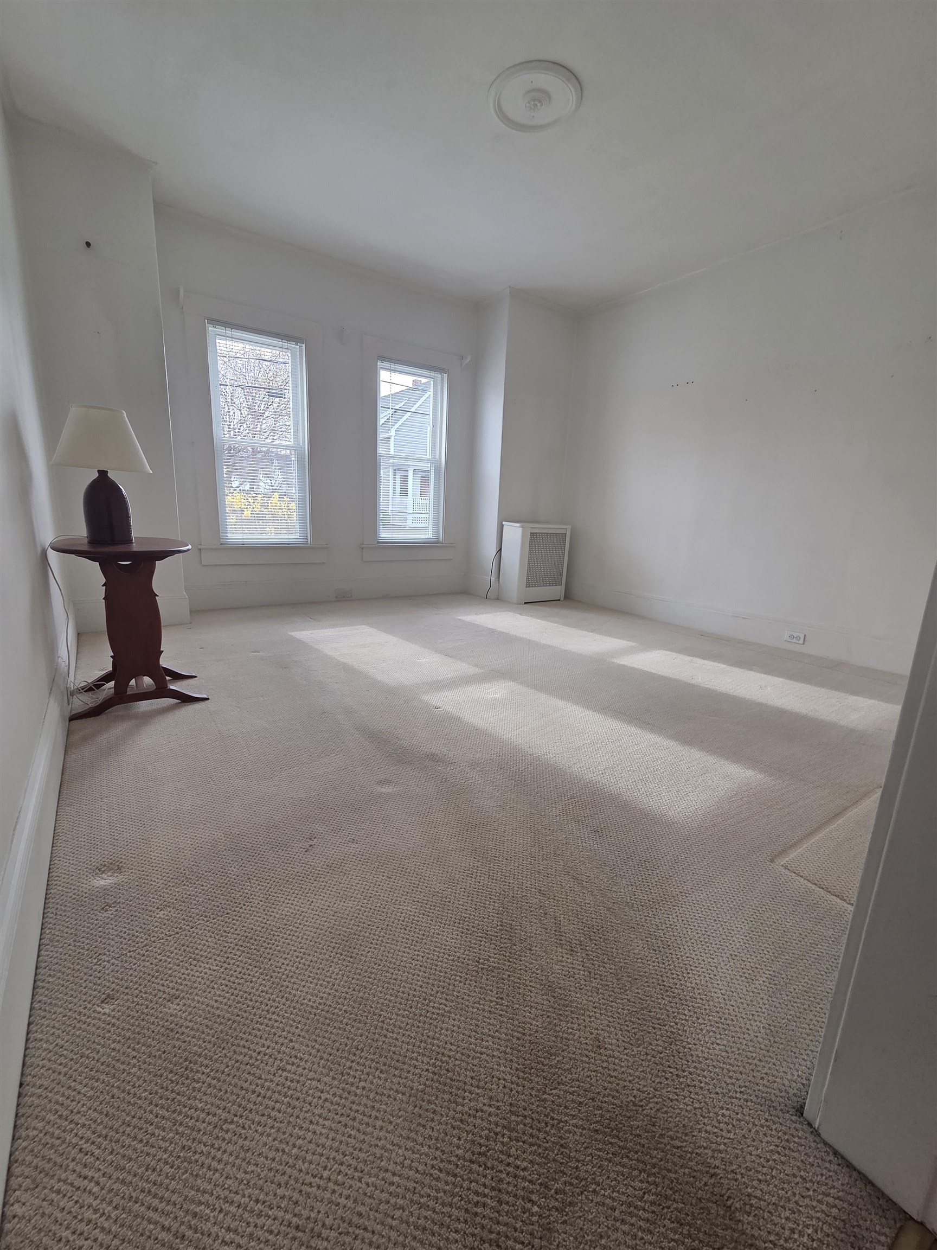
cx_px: 468
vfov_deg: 106.2
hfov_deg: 89.9
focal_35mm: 13
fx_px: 469
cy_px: 625
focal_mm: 2.2
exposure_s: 1/120
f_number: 2.2
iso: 125
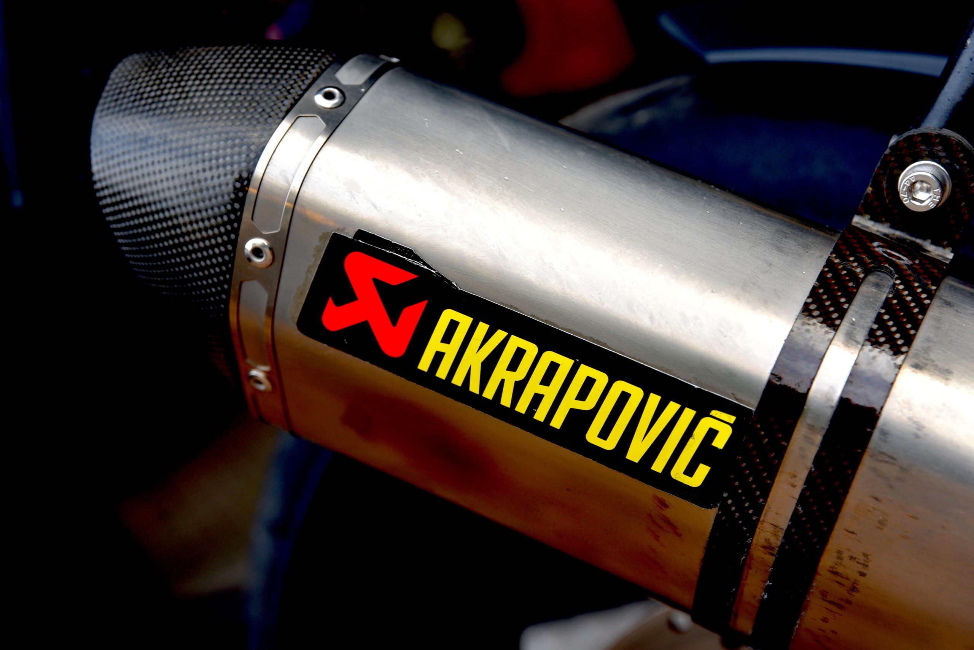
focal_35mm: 70
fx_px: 1895
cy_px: 325
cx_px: 487
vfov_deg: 19.5
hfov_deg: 28.8
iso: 200
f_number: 5
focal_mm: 70
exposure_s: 1/100
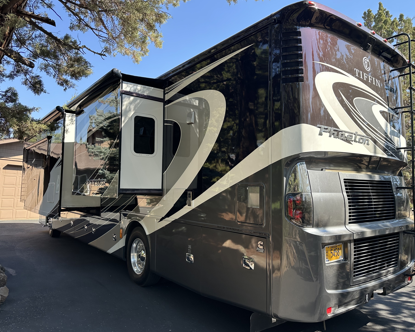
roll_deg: -3.2
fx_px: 319
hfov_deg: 65.9
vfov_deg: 54.9
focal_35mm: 26
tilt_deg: +5.2
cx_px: 227
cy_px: 167
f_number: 1.78
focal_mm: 6.86
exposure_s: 1/850
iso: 80
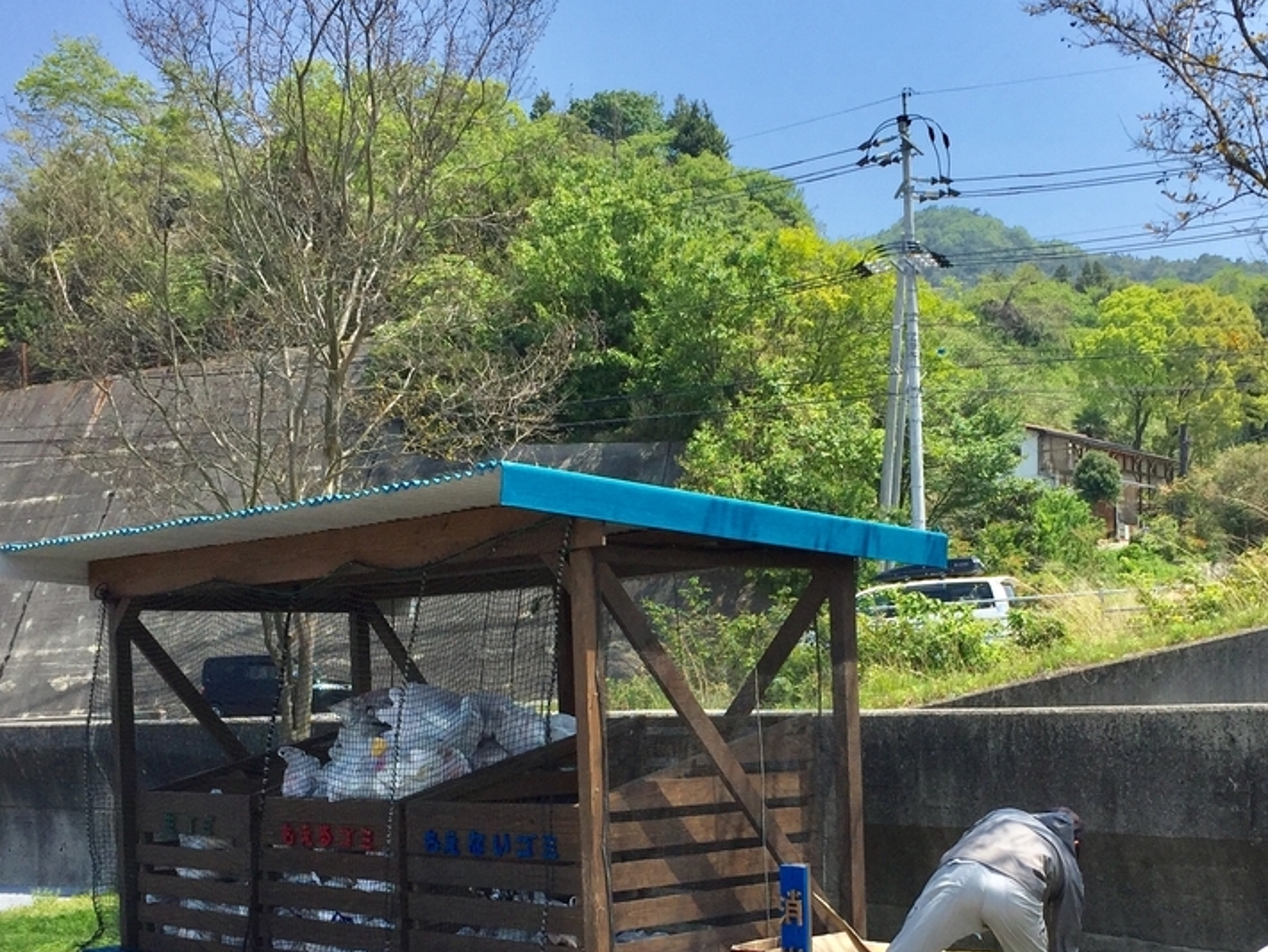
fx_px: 1795
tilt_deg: -2.3
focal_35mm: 49
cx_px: 764
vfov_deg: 29.2
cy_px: 727
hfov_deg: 38.7
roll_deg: +1.4
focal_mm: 4.15
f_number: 2.2
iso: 32
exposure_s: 1/1464
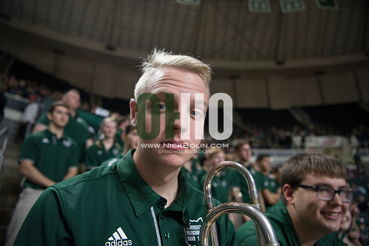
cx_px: 184
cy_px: 123
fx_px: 246
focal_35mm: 24
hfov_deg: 73.7
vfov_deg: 53.2
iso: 2000
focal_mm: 24
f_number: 2.8
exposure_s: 1/320
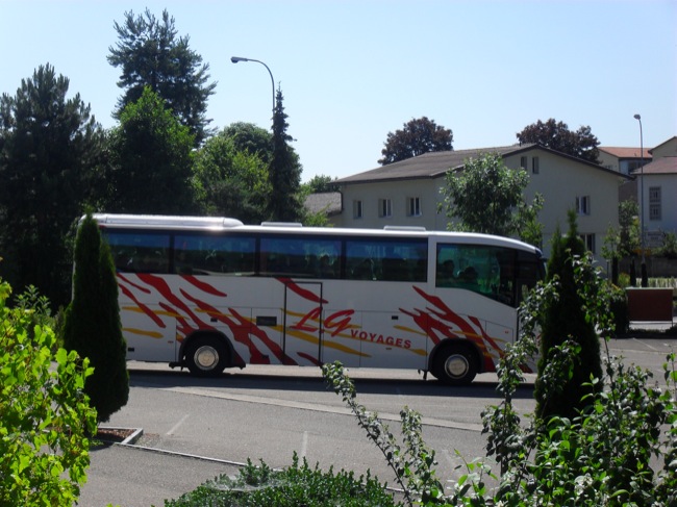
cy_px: 254
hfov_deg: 22.0
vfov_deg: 16.6
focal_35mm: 89
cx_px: 338
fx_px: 1740
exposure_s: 1/500
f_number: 5.5
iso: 100
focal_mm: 15.7
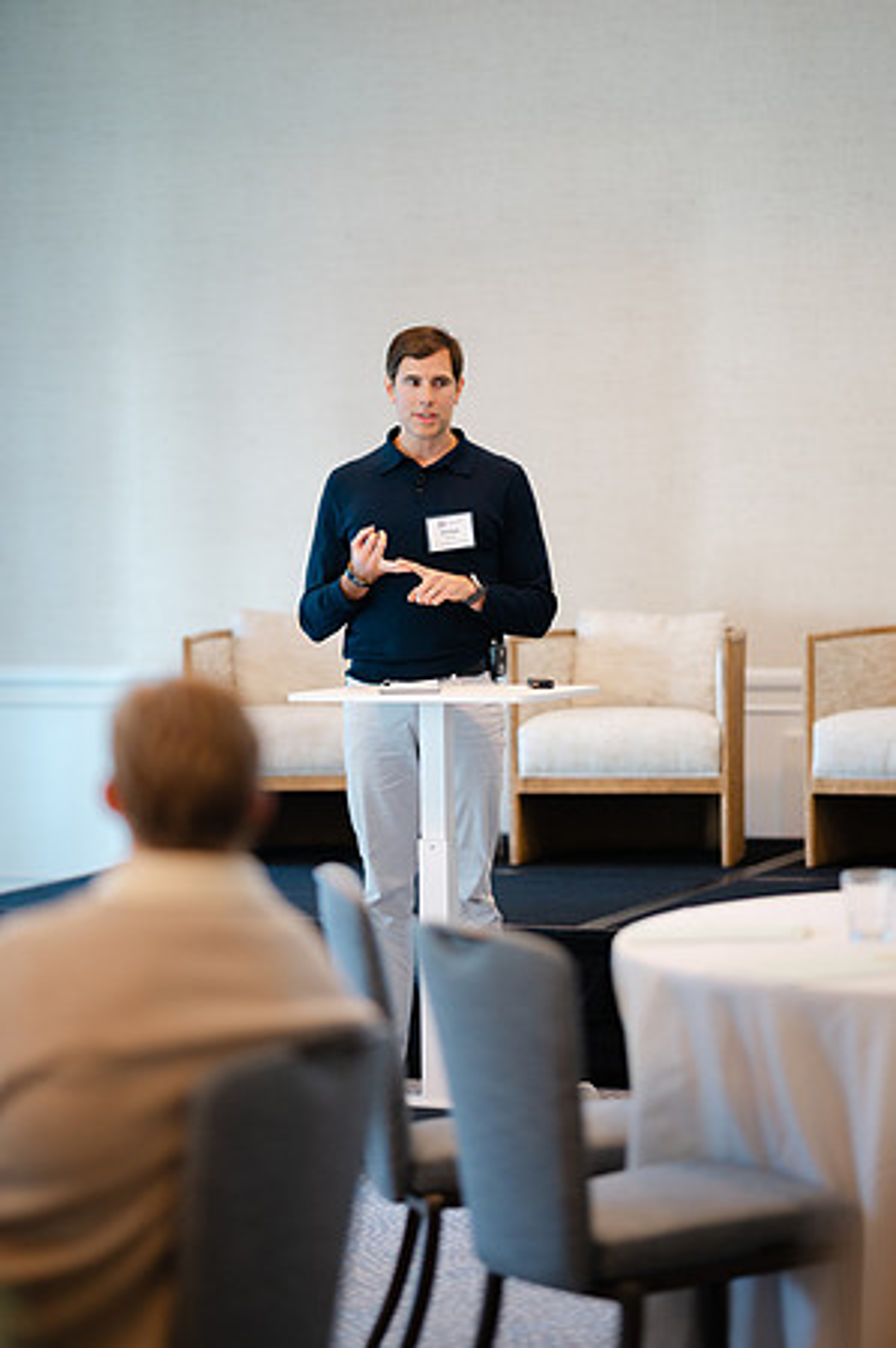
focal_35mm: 105
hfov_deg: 13.0
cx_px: 448
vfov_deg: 19.5
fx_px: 3929
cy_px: 674
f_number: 1.4
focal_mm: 105
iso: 250
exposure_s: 1/125
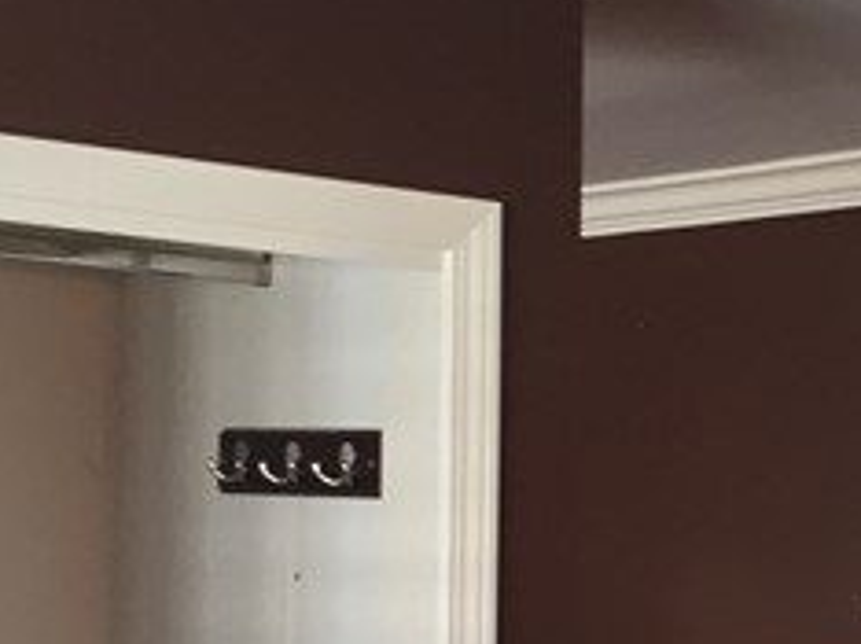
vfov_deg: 11.4
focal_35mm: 127
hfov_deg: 14.6
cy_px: 799
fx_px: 3156
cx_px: 1233
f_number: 2.2
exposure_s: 1/30
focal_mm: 4.15
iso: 125
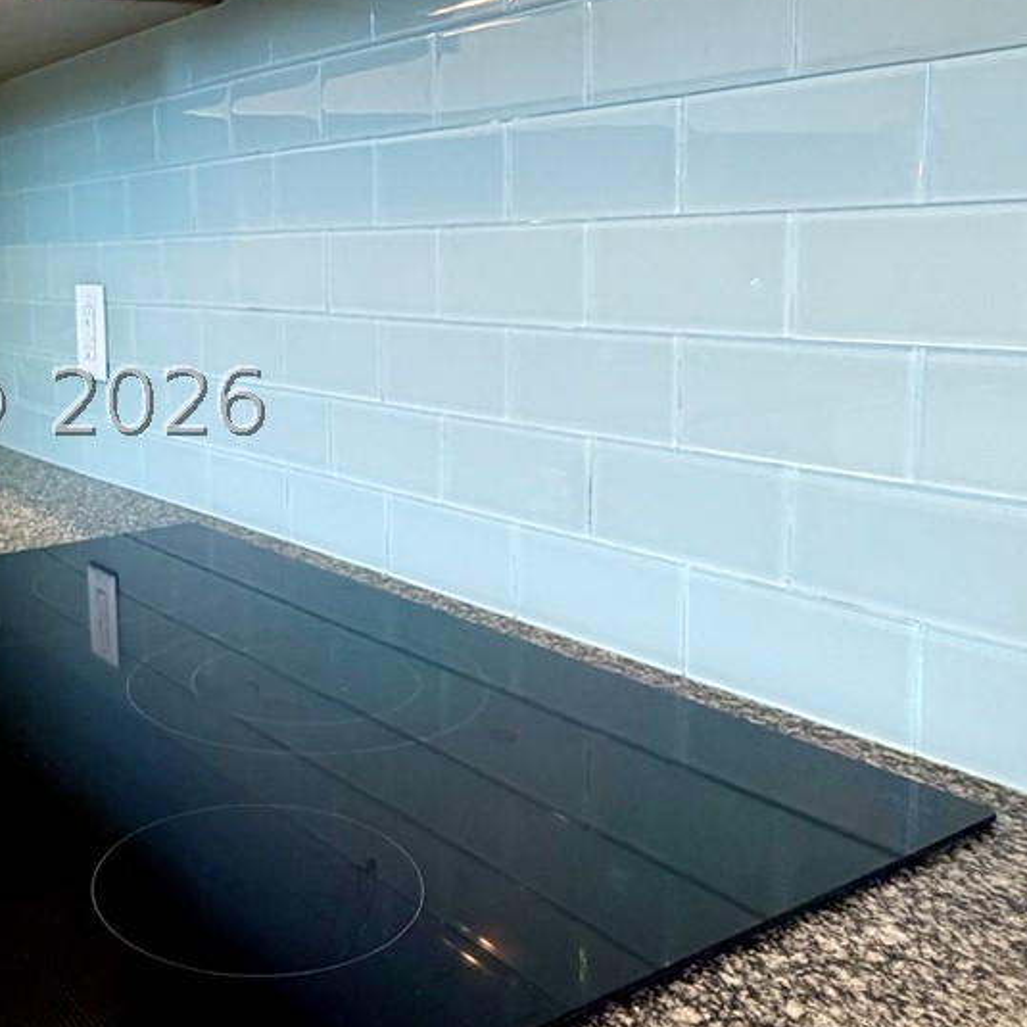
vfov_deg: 44.6
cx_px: 152
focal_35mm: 37
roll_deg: +2.8
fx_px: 1242
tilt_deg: -6.8
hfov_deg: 42.1
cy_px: 401
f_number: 2.2
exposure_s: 1/60
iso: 250
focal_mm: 2.22
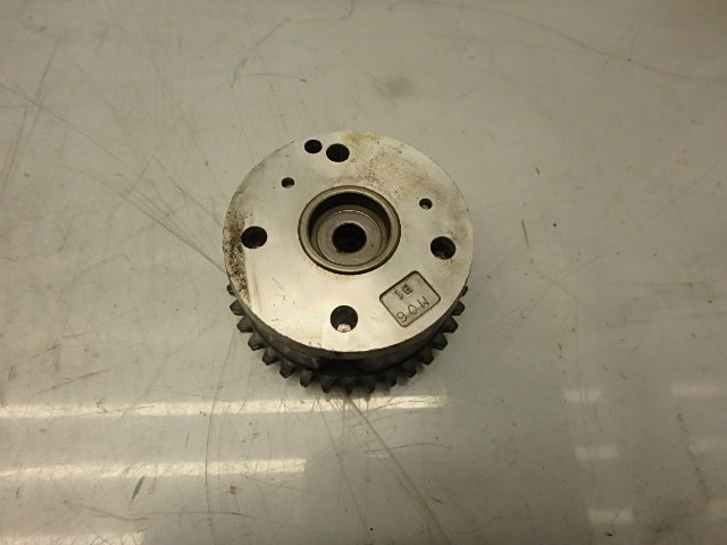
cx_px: 364
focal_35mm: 21
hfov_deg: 79.0
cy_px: 272
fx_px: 441
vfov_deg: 63.4
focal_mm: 3.7
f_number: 3.5
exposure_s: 1/250
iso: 500
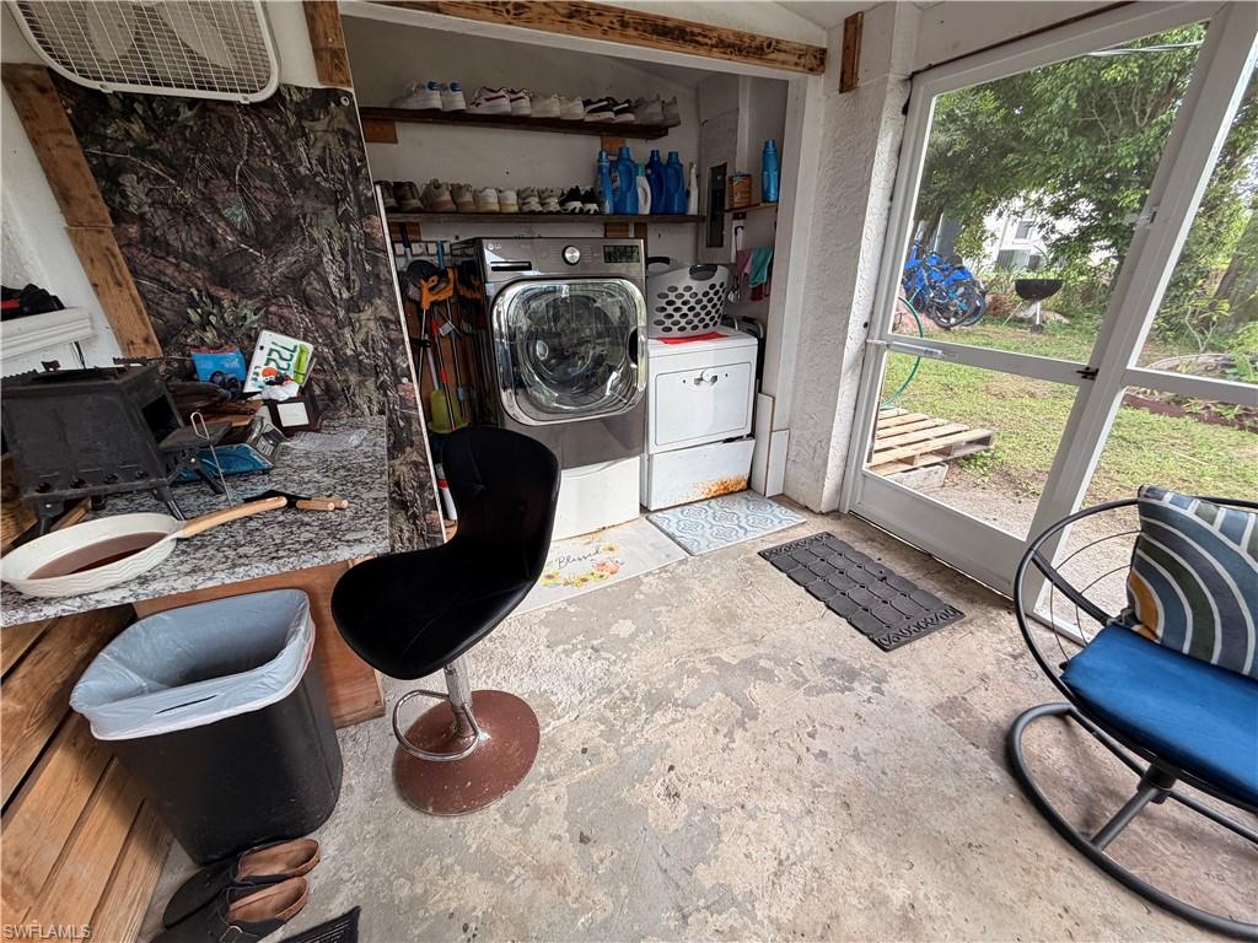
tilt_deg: -24.8
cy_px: 472
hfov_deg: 102.1
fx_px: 509
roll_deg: +1.6
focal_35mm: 14
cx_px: 629
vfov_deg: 85.7
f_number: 2.2
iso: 100
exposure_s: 1/121
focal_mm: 2.22
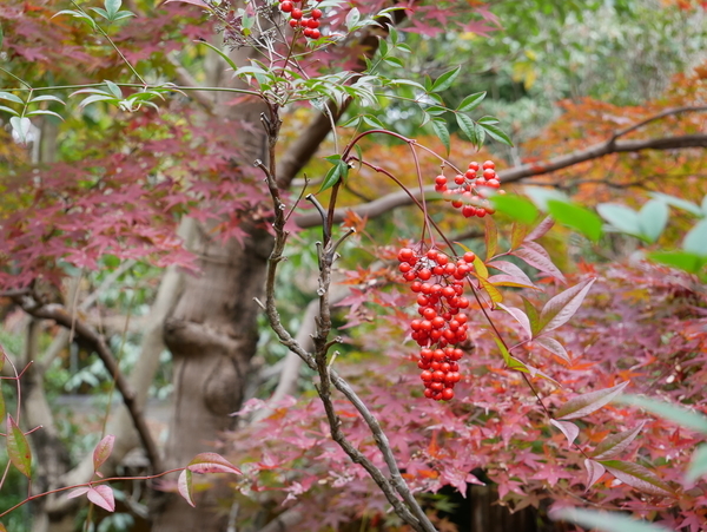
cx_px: 354
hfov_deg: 29.4
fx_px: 1349
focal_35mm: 66
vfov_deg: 22.3
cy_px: 266
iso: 320
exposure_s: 1/80
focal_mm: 33
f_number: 5.1
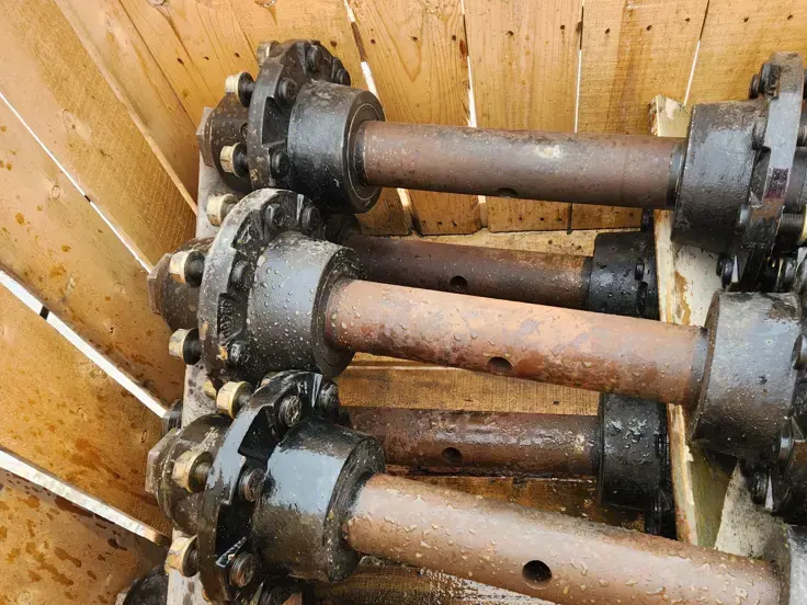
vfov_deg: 46.4
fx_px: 699
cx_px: 447
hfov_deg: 59.8
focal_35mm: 30
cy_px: 380
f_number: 1.8
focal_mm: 5.4
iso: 20
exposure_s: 1/180
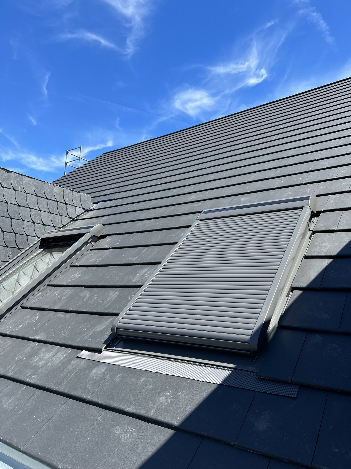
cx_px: 176
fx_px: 352
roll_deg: -1.9
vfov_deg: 67.3
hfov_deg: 53.1
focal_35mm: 26
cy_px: 234
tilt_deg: +11.6
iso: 50
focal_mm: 5.7
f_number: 1.5
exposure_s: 1/2252
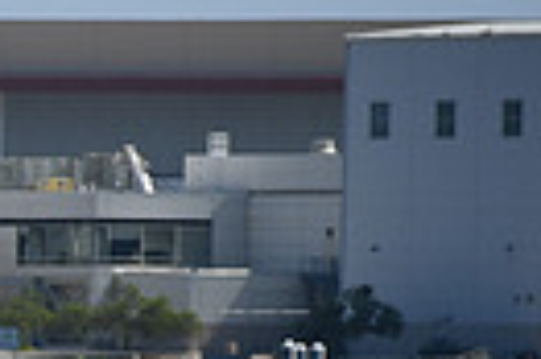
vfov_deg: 1.0
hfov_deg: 1.5
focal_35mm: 1398
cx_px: -640
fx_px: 20983
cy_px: 588
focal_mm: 210
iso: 200
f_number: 7.1
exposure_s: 1/1600
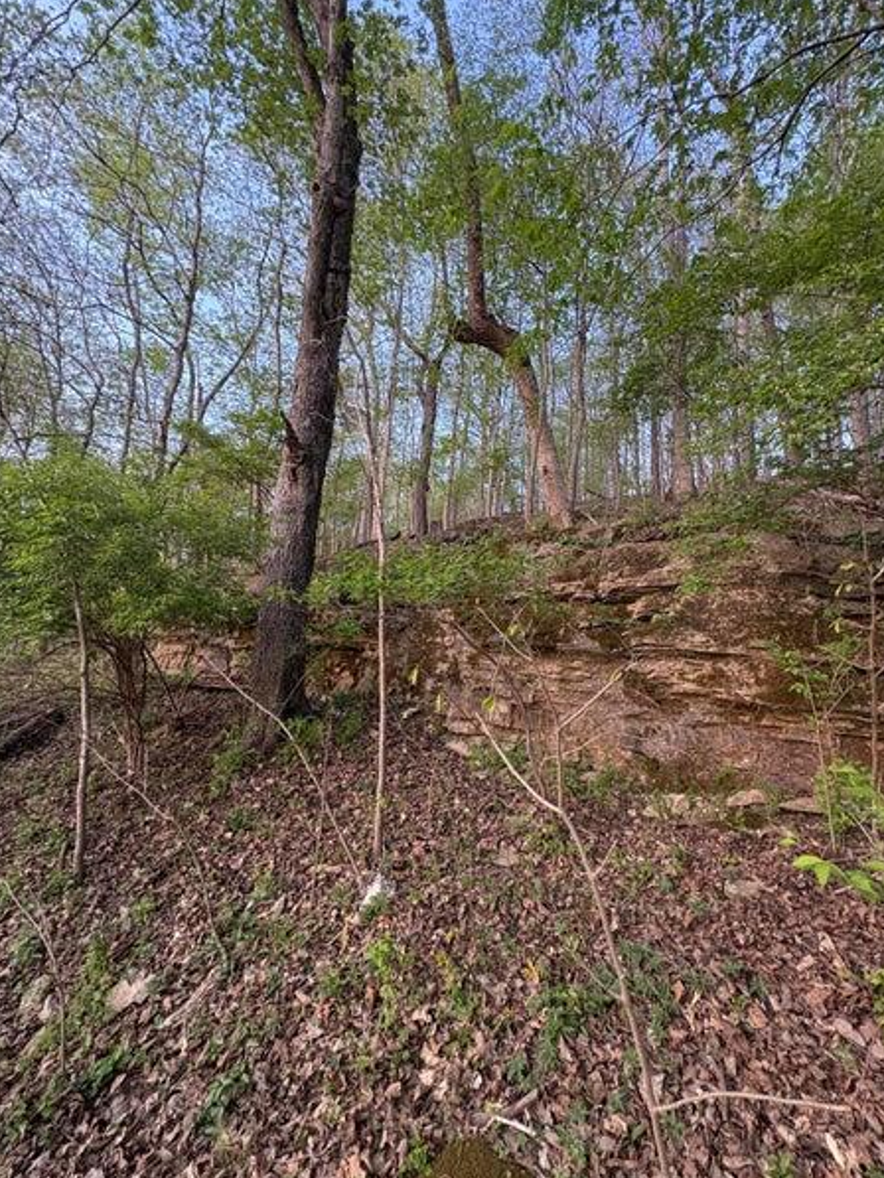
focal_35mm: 15
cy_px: 554
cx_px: 462
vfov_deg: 98.0
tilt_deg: +16.9
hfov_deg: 81.7
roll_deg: -7.7
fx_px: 511
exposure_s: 1/99
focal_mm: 2.22
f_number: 2.2
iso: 125
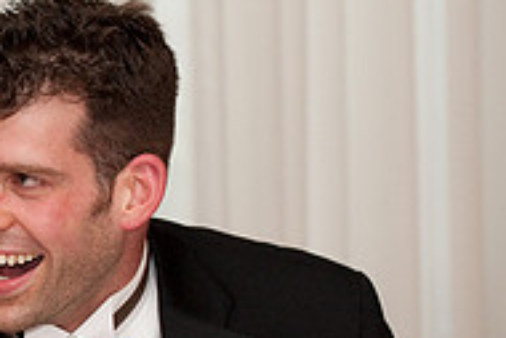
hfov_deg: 5.8
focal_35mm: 353
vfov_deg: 3.9
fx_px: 4965
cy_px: 165
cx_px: -160
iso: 2000
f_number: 4.5
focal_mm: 116
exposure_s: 1/60
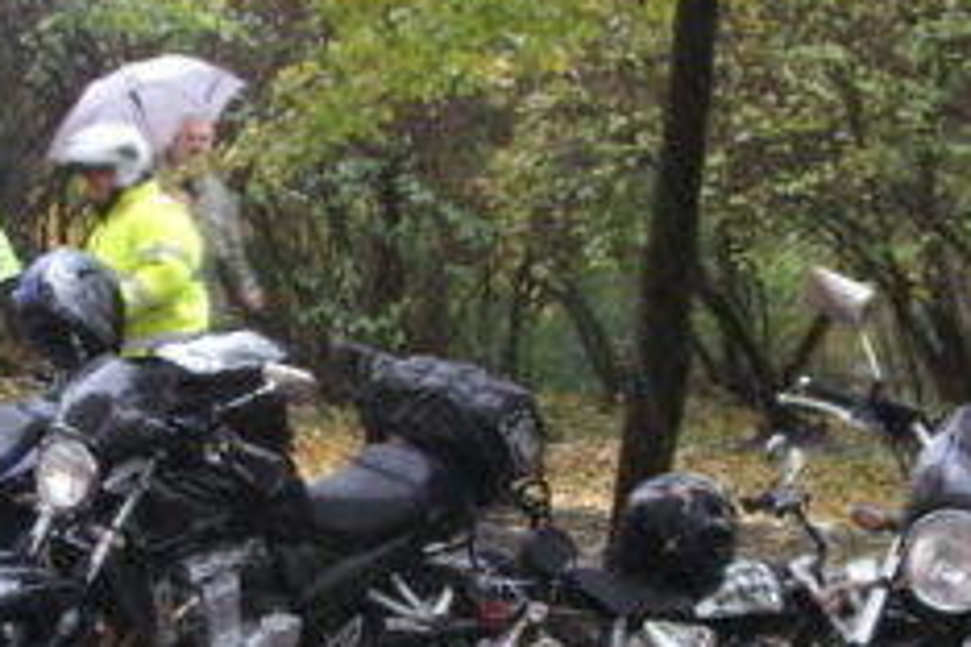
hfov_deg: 14.8
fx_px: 3722
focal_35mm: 138
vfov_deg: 9.9
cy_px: 467
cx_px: 249
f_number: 5.6
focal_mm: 28
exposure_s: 1/20
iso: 400
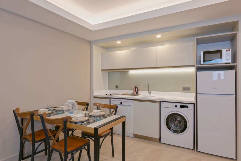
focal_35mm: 21
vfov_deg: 59.5
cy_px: 82
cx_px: 124
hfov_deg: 81.2
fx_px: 141
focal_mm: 20
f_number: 8
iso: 140
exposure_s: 1/4
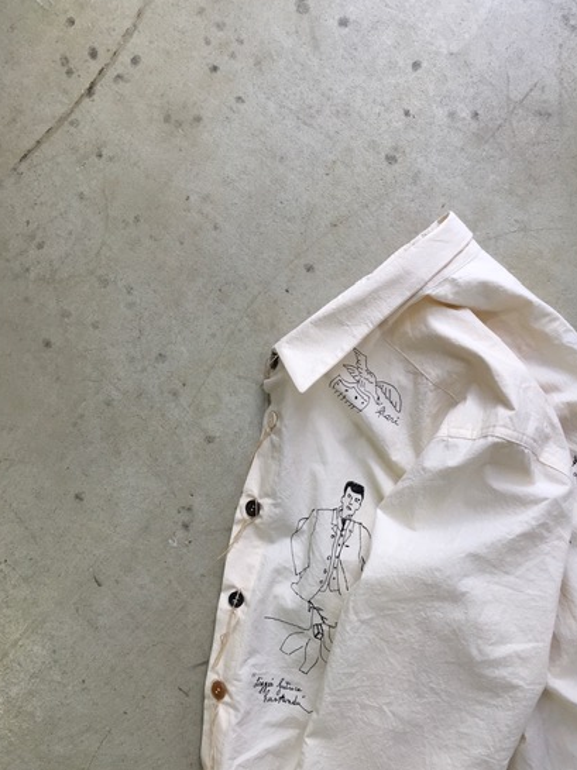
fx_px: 756
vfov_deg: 54.0
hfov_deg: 41.7
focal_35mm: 34
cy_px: 396
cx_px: 324
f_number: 2.2
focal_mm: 4.15
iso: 40
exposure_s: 1/100
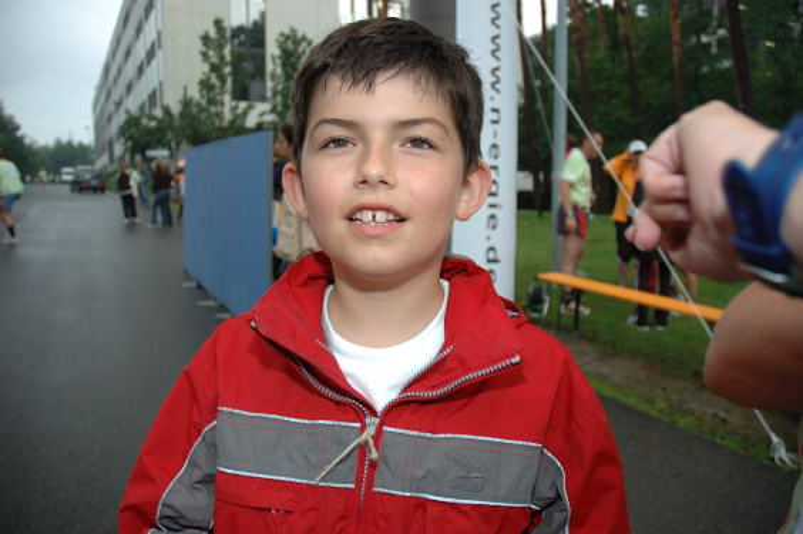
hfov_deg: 67.4
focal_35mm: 27
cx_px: 402
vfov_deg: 47.8
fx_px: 602
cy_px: 267
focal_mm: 18
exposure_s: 1/60
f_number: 4
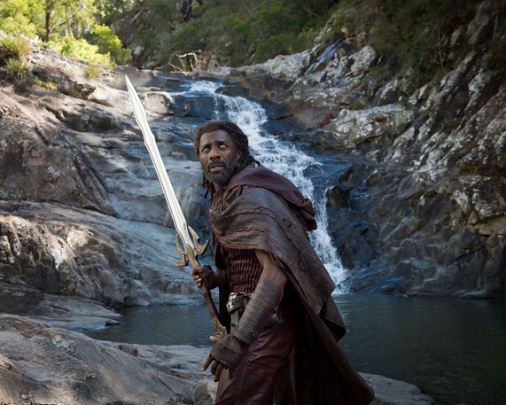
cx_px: 221
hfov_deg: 40.3
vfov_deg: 32.8
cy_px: 201
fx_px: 689
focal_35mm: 46
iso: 400
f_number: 4
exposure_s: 1/400
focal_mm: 40
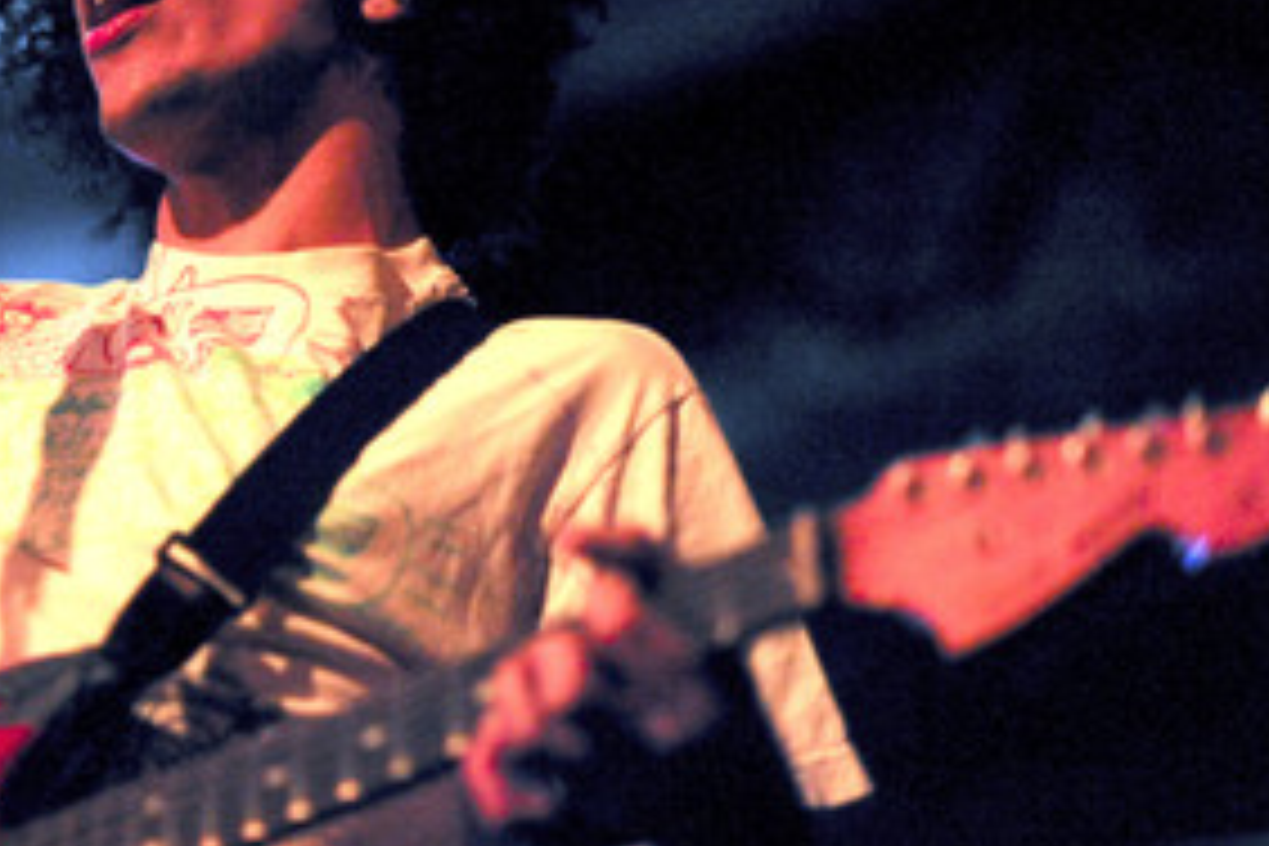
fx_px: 4794
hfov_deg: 15.0
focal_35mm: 136
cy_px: 225
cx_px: 268
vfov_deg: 10.1
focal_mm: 85
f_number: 1.8
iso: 6400
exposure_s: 1/250
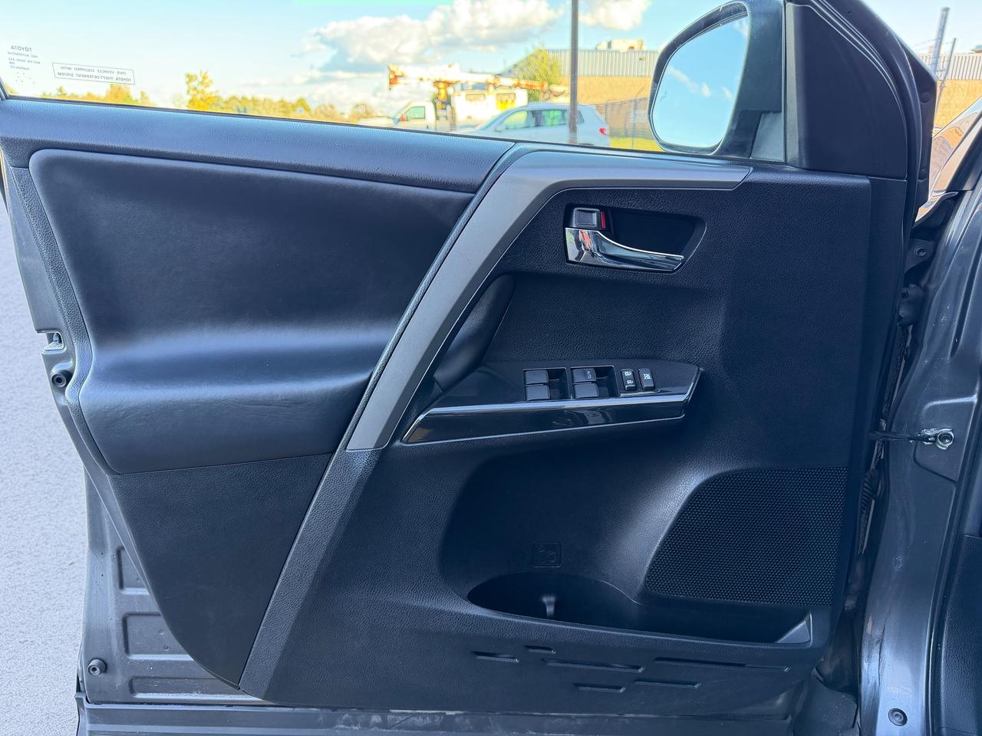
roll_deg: -0.2
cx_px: 491
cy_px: 368
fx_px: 681
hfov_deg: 71.6
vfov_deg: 56.8
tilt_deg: -19.6
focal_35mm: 24
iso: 200
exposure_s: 1/129
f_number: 1.78
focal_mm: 6.76
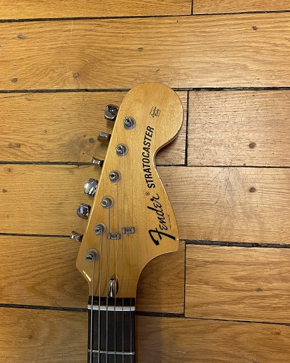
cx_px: 143
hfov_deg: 51.5
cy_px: 191
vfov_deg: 62.2
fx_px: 300
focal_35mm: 28
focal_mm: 4.25
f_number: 1.8
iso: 200
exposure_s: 1/50
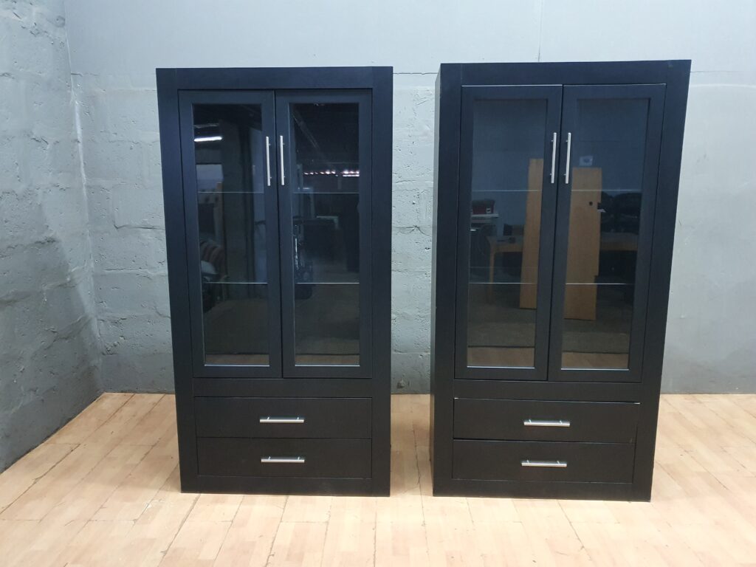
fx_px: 568
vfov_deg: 53.1
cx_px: 378
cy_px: 284
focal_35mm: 26
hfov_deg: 67.3
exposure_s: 1/50
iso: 500
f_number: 1.5
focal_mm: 4.32
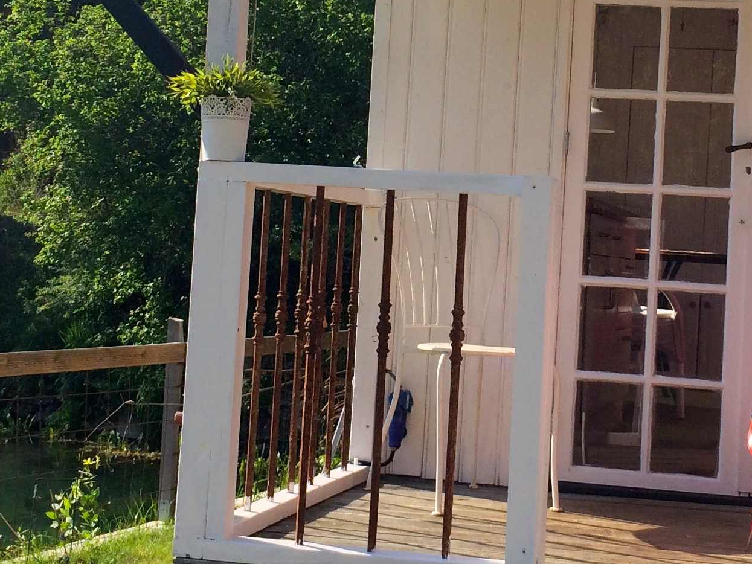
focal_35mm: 76
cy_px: 133
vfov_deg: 19.2
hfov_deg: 25.6
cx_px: 478
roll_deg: -2.9
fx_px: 1651
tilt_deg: +3.5
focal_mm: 4.15
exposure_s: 1/1325
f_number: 2.2
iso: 32
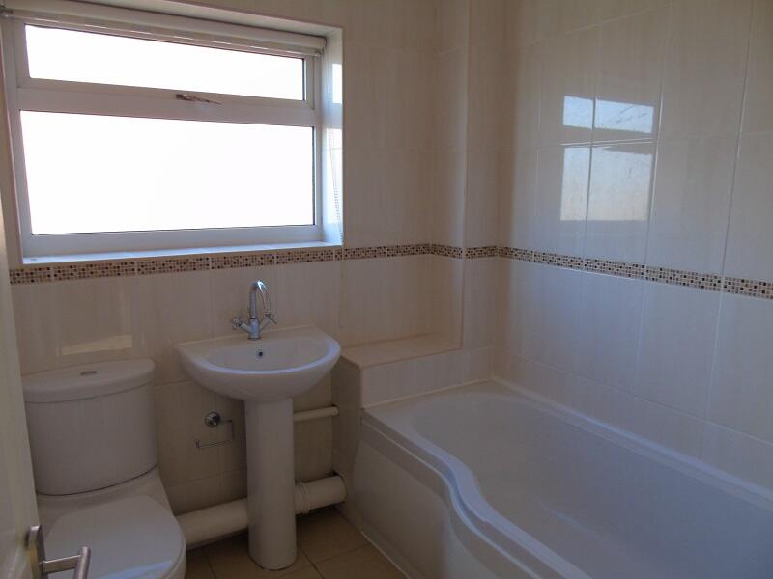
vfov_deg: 54.9
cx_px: 386
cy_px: 290
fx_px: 558
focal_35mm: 25
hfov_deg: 69.4
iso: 100
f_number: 3.4
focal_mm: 4.4
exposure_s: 1/30
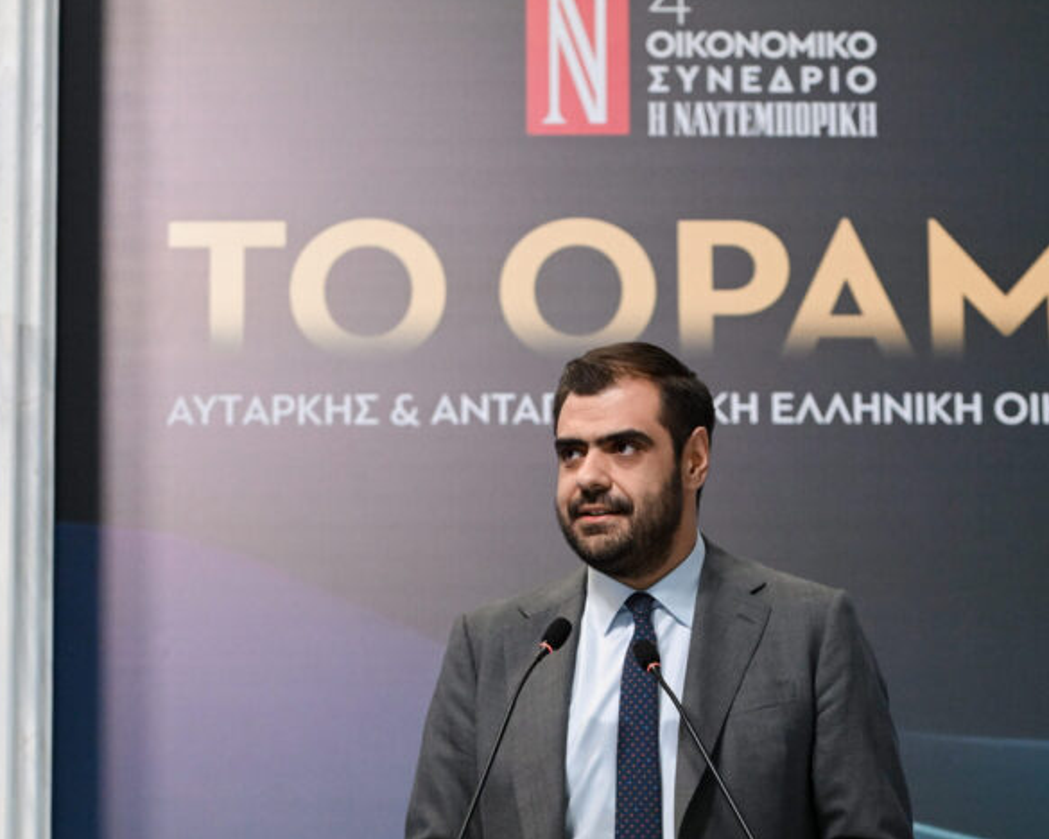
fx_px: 6116
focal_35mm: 197
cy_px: 463
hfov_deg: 9.8
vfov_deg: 7.8
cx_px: 633
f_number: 3.5
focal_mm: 120
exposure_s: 1/250
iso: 5000
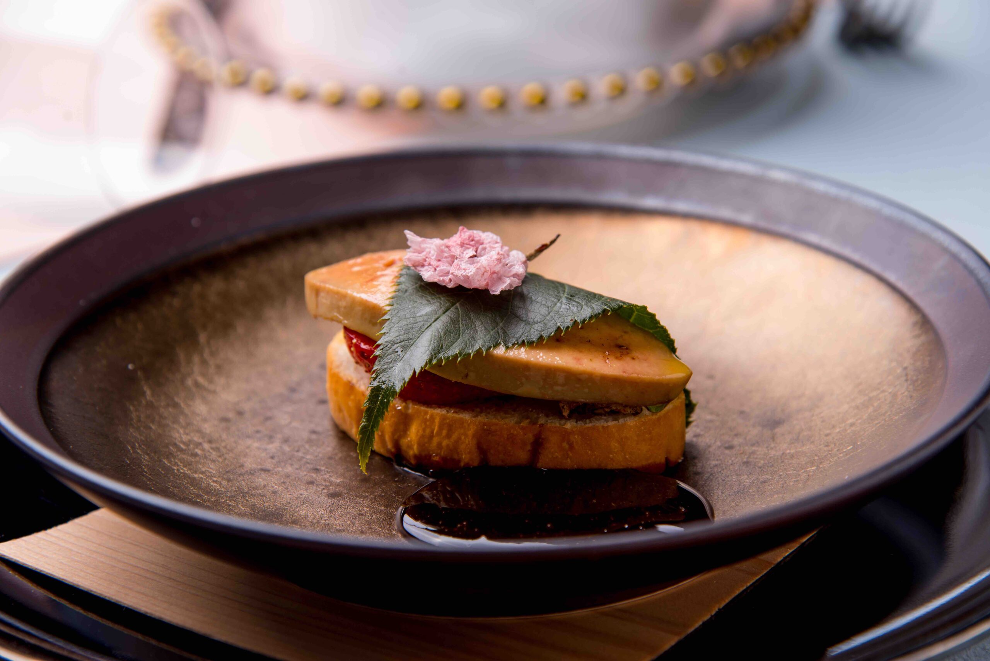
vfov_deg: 11.4
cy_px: 330
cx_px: 495
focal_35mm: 120
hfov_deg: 17.1
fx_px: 3301
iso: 50
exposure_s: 1/100
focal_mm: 120
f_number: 8
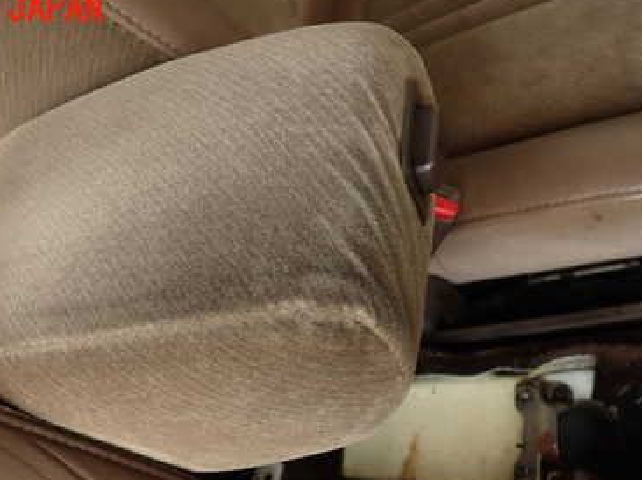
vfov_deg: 34.1
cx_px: 310
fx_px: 760
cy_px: 382
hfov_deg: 45.8
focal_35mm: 41
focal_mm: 4.5
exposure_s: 1/60
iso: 125
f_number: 2
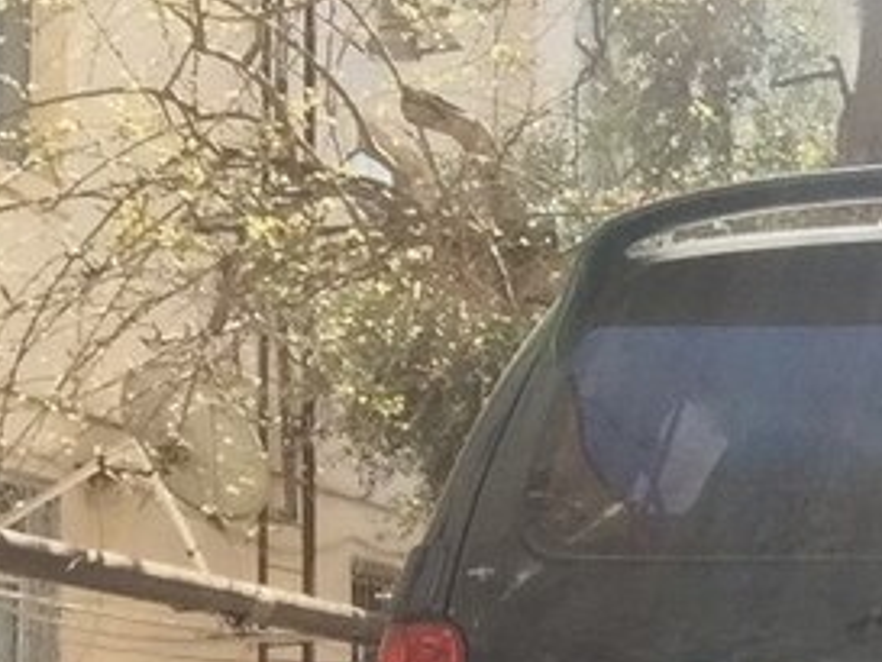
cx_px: 940
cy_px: 728
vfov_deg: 18.9
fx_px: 1912
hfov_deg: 24.4
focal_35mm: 75
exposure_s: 1/425
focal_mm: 2.65
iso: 32
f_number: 2.2
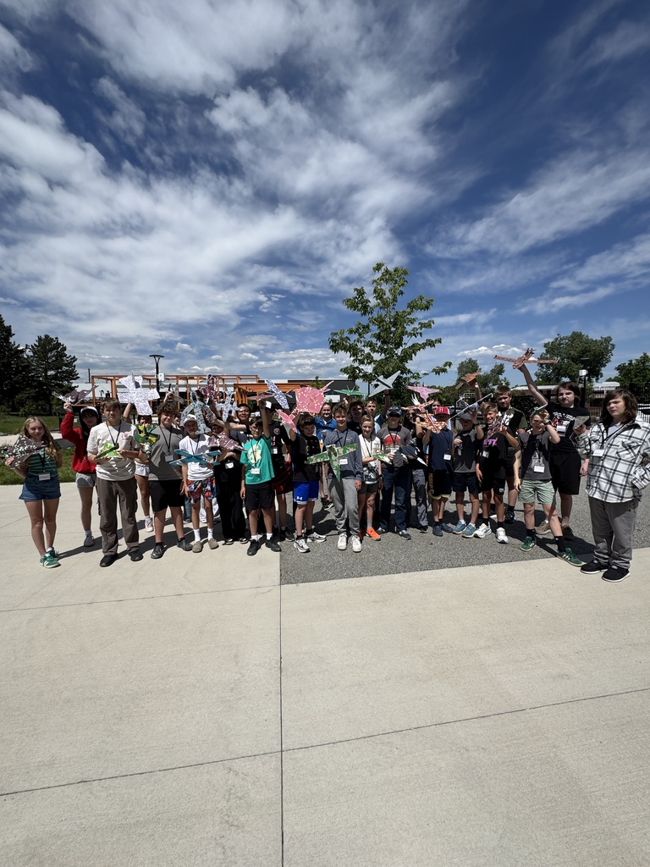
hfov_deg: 85.7
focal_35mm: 14
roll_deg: +1.5
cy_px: 434
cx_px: 325
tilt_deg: -4.4
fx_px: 351
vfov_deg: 102.1
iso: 50
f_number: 2.2
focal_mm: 2.22
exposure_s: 1/2985
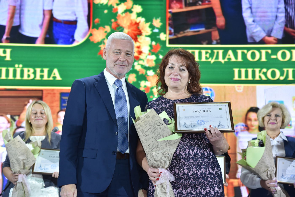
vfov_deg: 16.1
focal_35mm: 85
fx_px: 697
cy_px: 98
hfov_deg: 23.9
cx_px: 148
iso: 1250
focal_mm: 85
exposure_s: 1/200
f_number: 5
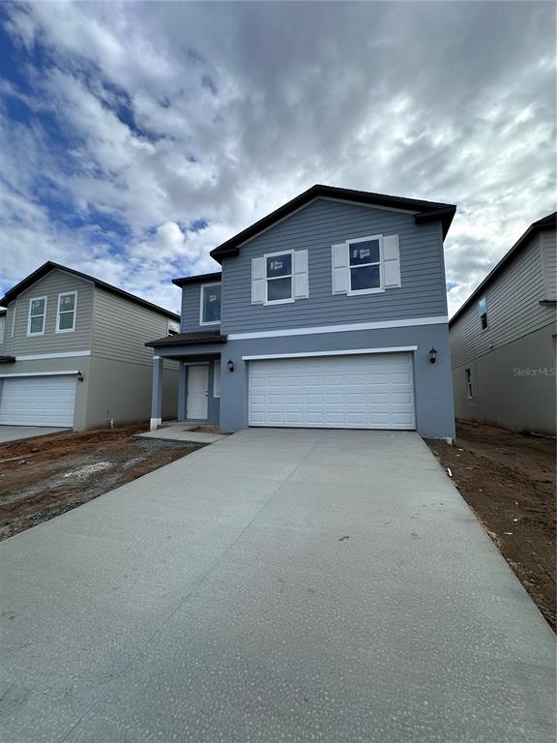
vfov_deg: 102.1
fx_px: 300
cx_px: 278
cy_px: 372
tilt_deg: +8.2
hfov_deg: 85.7
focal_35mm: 14
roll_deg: -0.1
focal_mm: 2.22
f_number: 2.2
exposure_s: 1/1689
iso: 50
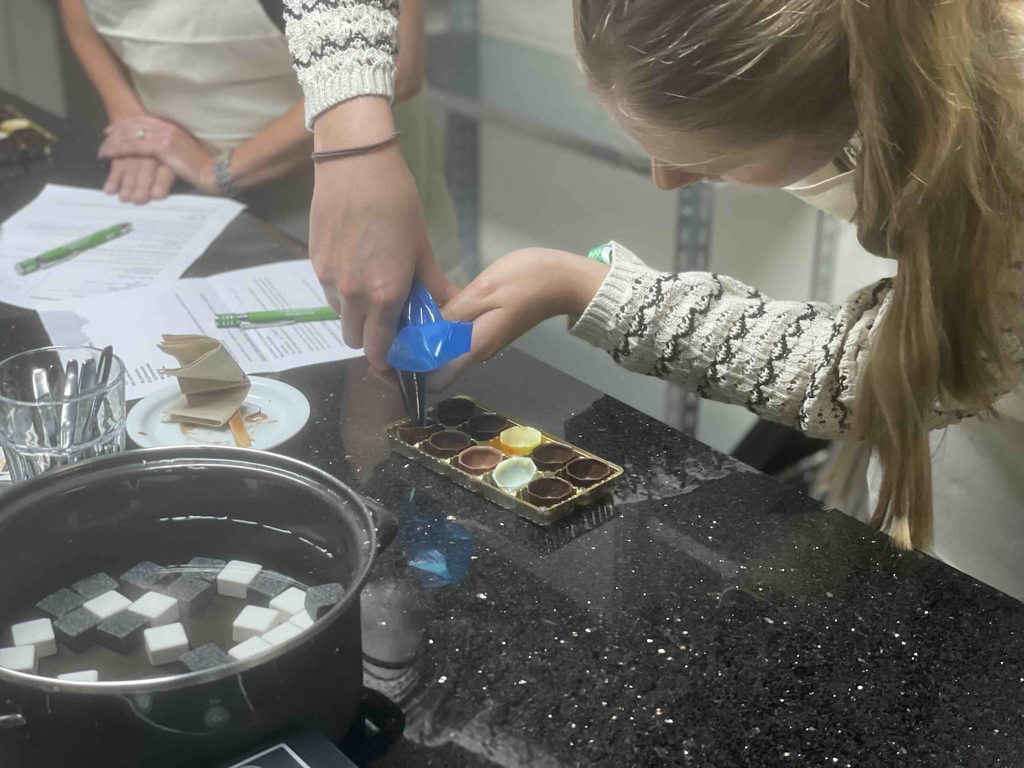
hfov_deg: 36.8
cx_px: 512
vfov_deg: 28.0
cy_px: 384
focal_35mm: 52
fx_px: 1538
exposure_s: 1/50
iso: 160
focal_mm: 6
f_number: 2
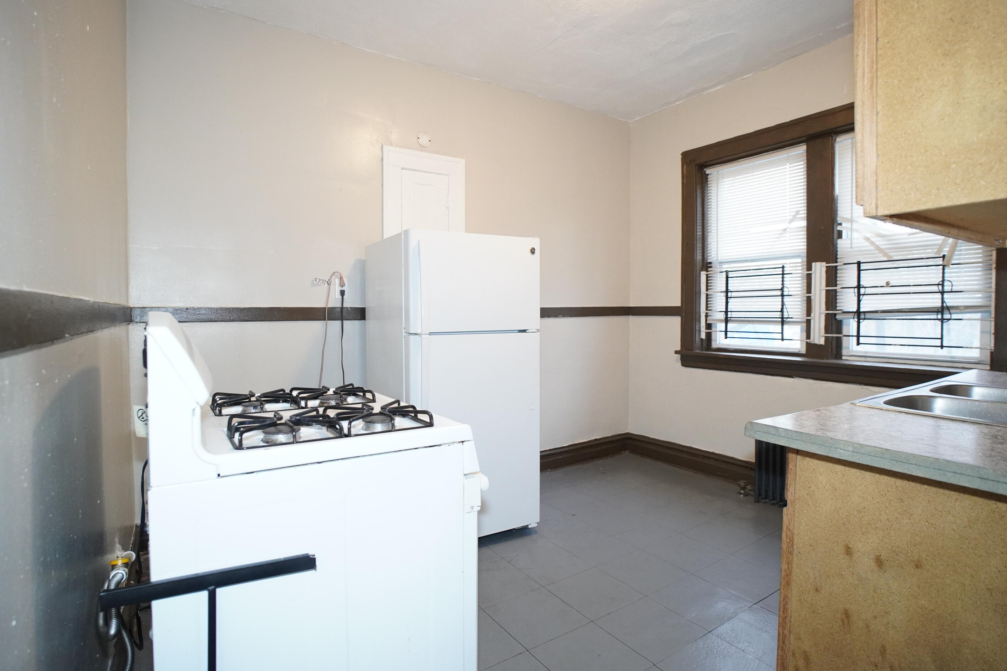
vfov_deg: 68.8
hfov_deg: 91.5
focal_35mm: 18
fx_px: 490
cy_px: 325
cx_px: 509
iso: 1600
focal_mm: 11
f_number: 2.2
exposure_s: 1/160
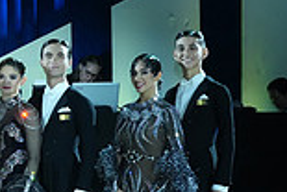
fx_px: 1134
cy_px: 130
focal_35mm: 142
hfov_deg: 13.3
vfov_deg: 9.7
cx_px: -191
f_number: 5.6
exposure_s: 1/200
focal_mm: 38
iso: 3200
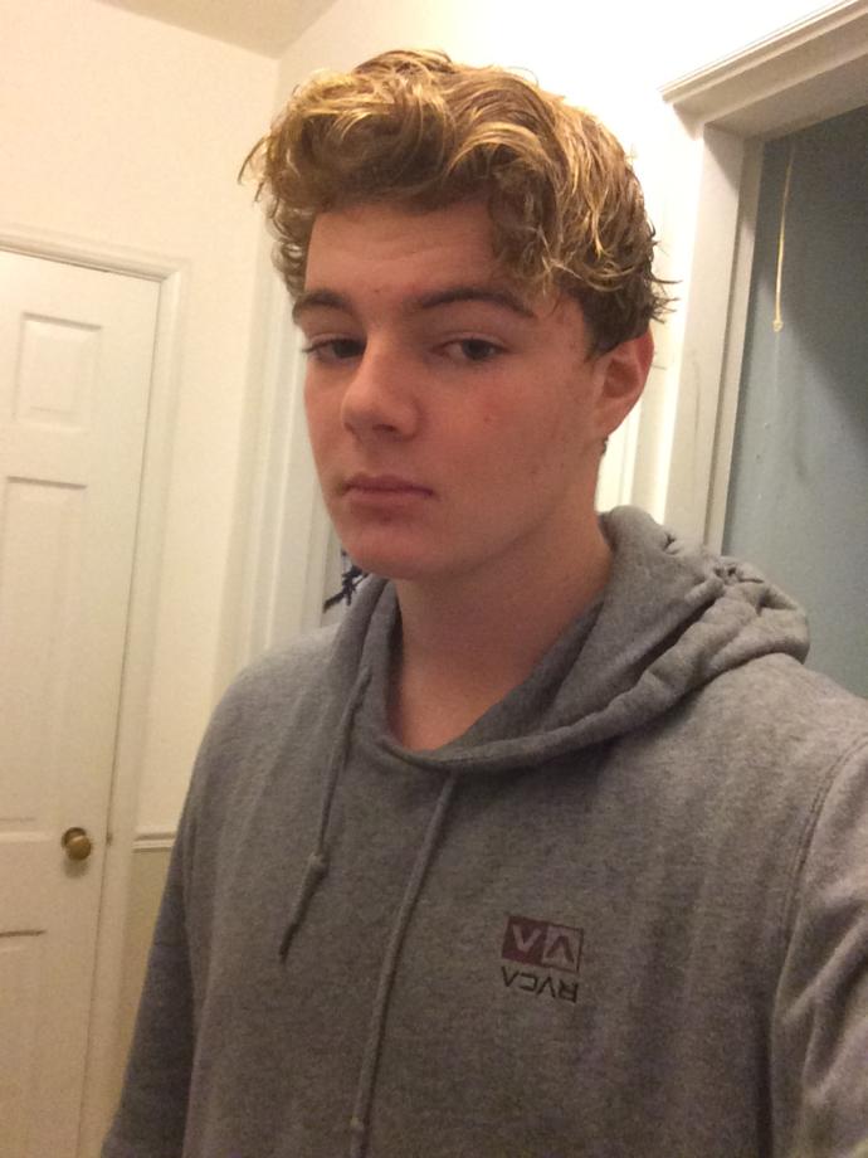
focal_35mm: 31
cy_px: 579
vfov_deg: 58.4
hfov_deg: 45.4
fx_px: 1036
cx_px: 434
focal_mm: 2.15
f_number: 2.4
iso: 400
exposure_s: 1/15
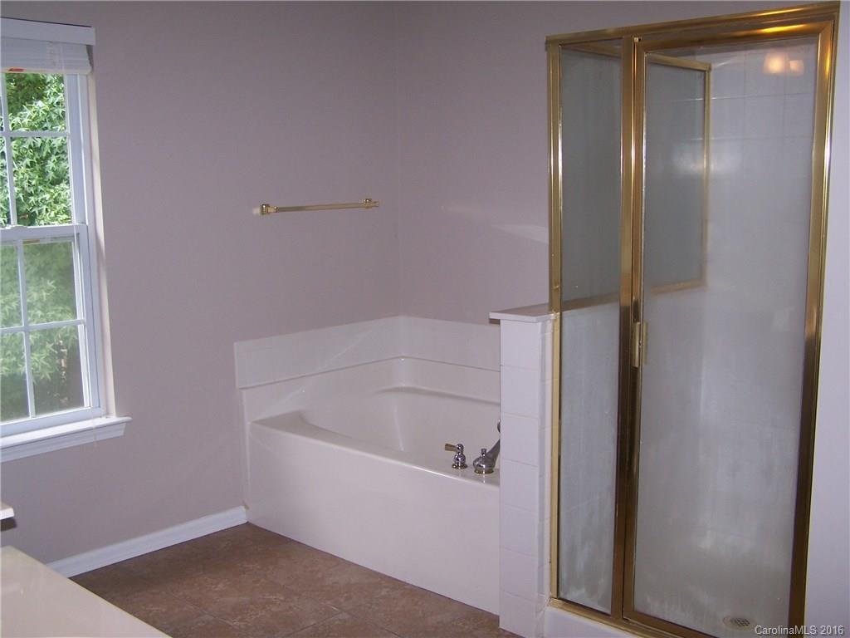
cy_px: 319
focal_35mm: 40
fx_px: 982
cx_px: 425
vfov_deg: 36.0
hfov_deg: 46.8
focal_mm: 6.7
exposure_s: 1/60
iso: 80
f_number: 2.8
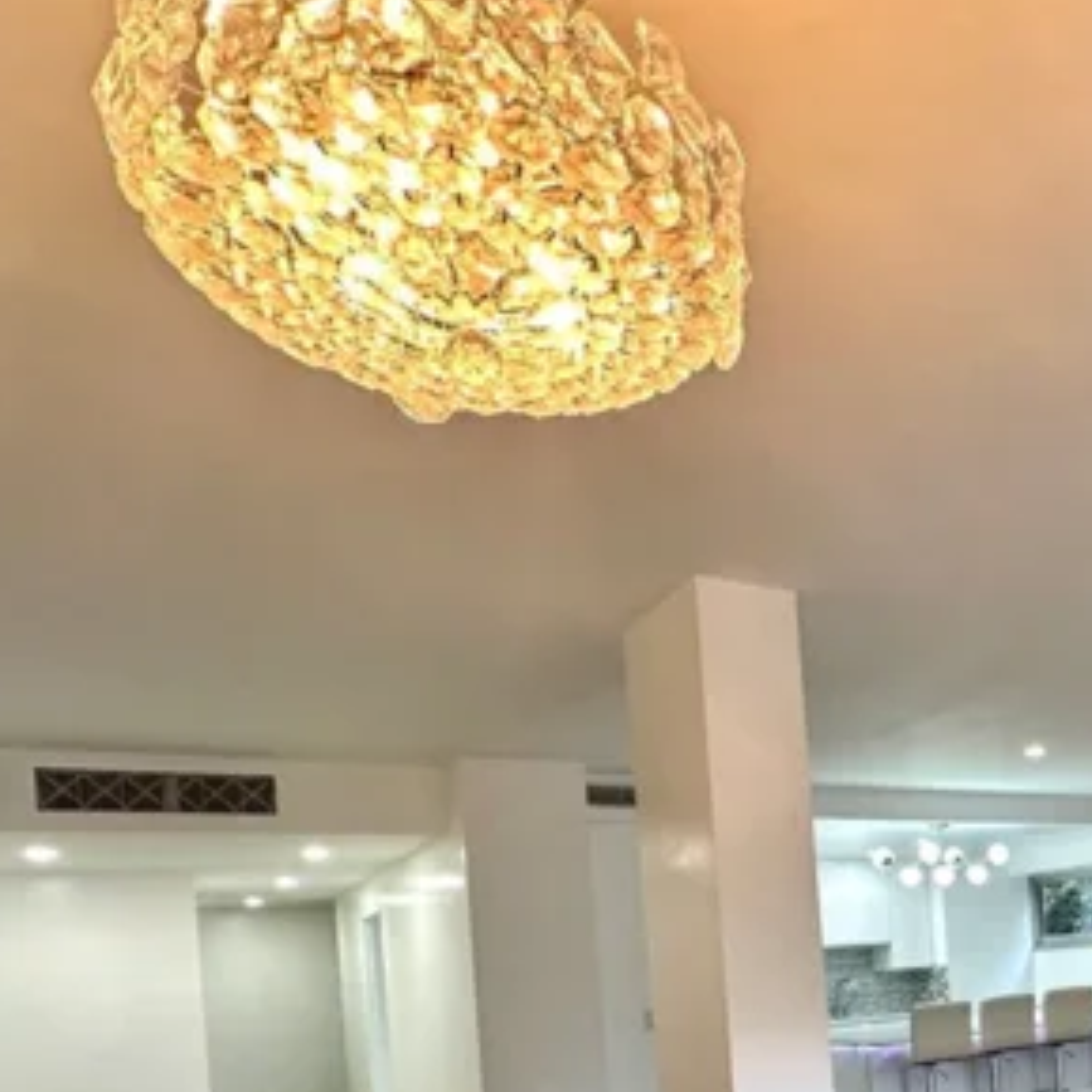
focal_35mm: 32
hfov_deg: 45.2
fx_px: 1142
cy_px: 952
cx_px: 1030
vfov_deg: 46.8
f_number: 2.2
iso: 200
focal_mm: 2.22
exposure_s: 1/120
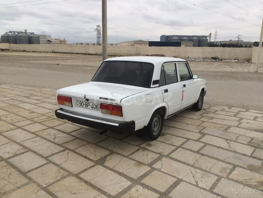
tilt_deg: -13.2
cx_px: 132
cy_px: 99
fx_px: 220
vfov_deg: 48.2
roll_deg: -0.1
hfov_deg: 61.7
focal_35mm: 29
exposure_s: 1/122
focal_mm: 4.15
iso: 32
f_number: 2.2
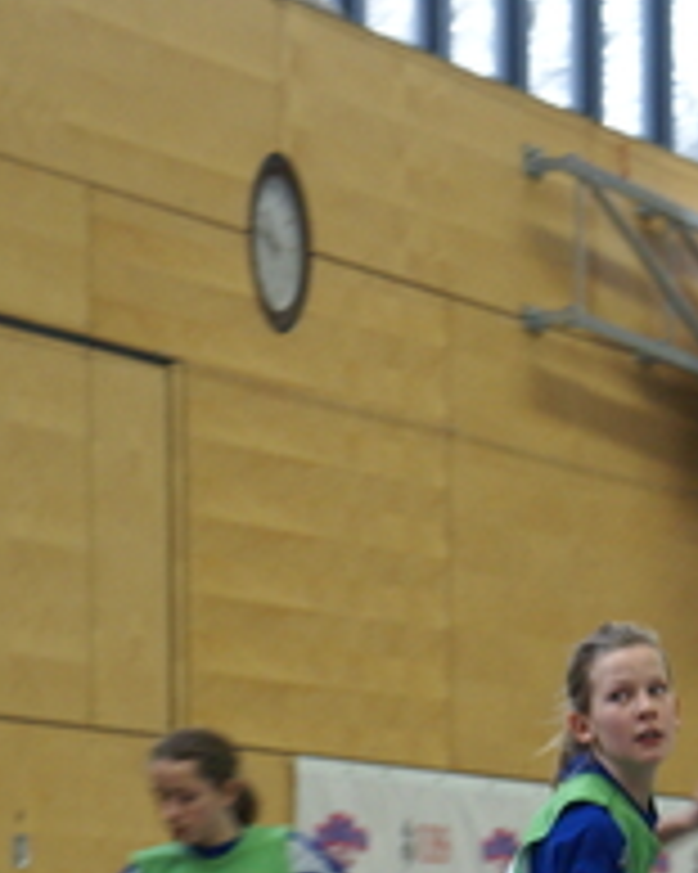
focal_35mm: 274
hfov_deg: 5.6
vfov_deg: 7.0
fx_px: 7081
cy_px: 772
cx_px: 369
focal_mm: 70
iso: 800
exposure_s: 1/50
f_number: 5.6
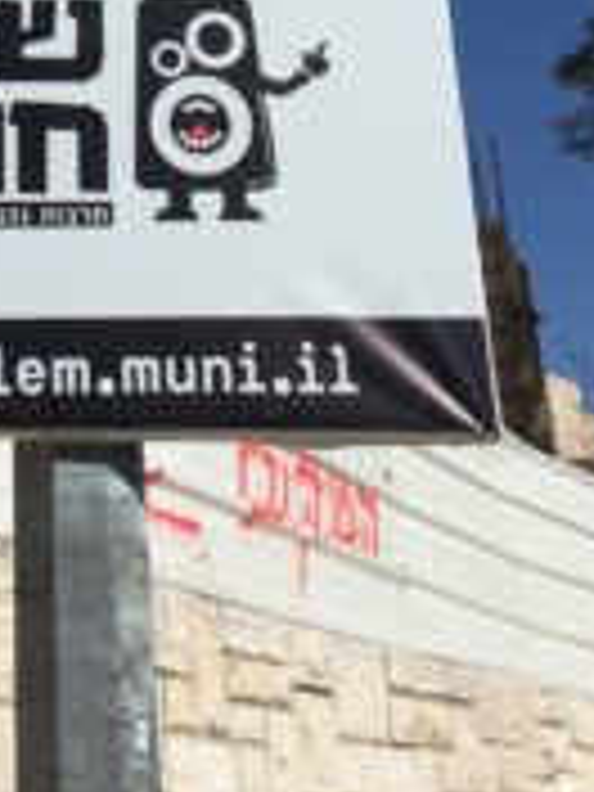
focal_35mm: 91
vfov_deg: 19.7
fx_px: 2082
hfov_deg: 15.8
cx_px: -36
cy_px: -259
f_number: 2.2
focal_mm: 4.12
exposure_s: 1/5882
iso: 40
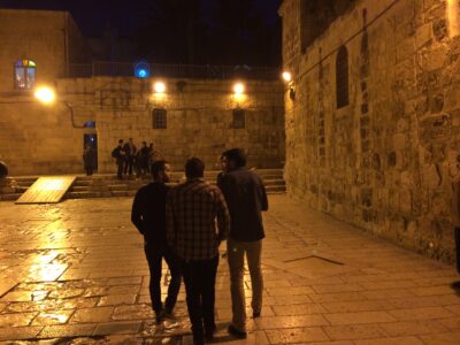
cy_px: 172
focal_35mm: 30
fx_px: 399
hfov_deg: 60.0
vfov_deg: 46.8
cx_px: 230
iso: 320
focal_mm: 4.12
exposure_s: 1/17
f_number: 2.2
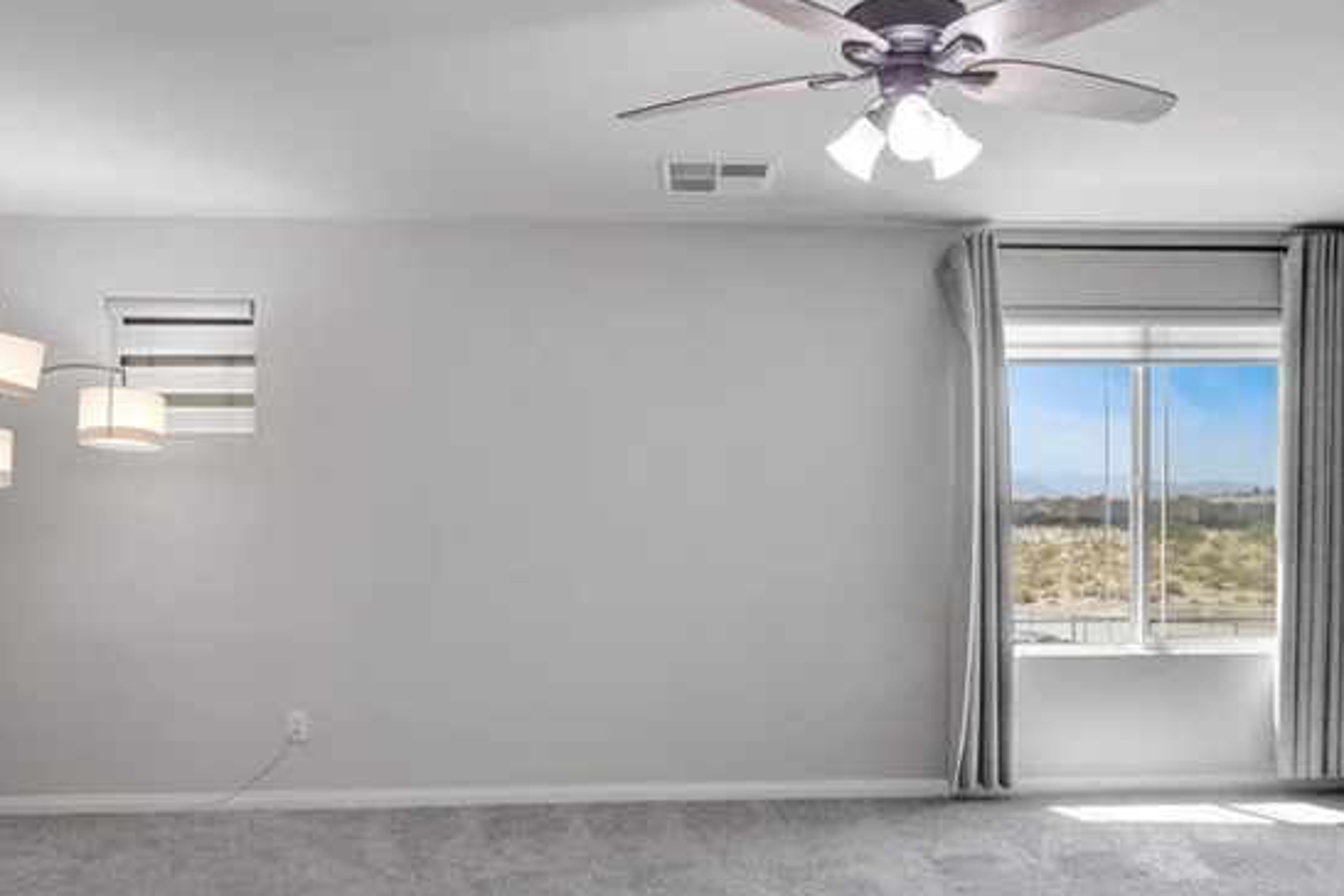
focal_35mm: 31
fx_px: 1155
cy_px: 538
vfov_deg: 42.2
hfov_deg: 60.1
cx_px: 766
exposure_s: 1/60
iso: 400
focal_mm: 11
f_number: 8
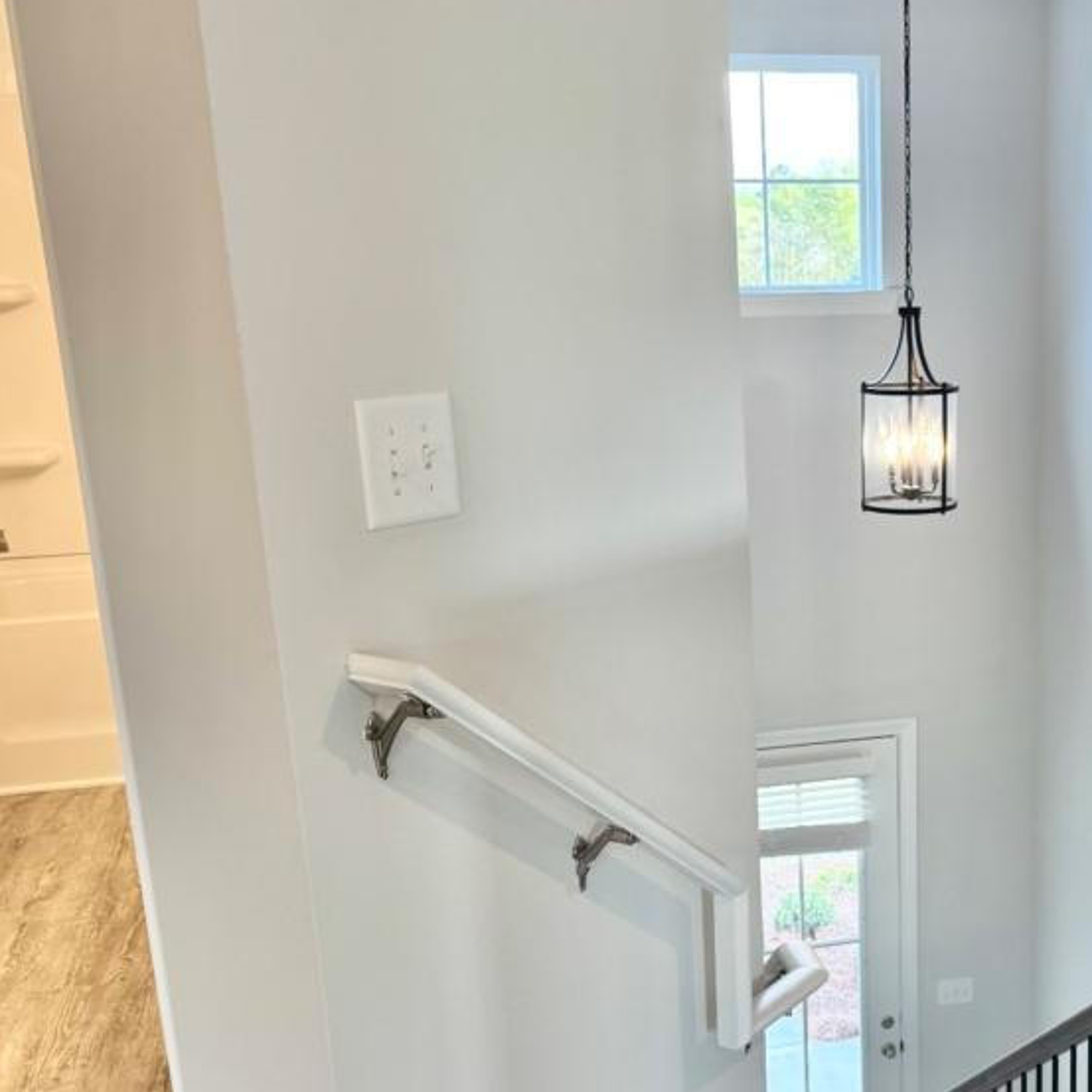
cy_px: 752
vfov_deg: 36.3
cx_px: 865
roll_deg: +0.9
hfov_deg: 35.7
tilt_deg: -17.0
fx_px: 1642
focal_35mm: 46
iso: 125
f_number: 1.78
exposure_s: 1/120
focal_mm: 6.76
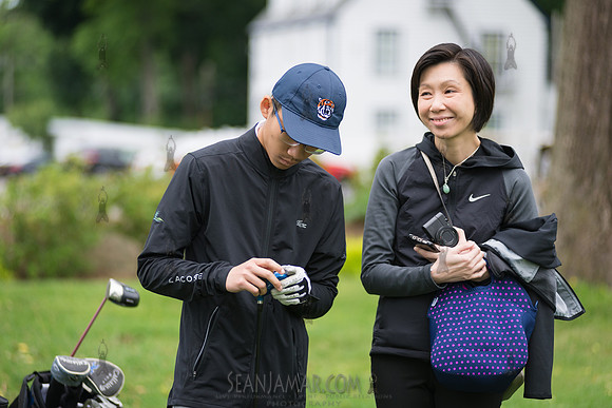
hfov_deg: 15.2
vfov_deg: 10.2
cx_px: 306
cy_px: 204
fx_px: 2295
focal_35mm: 135
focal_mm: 135
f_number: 2.8
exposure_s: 1/1000
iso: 400
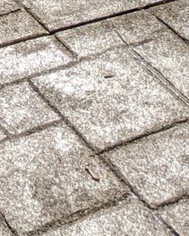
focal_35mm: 161
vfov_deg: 10.1
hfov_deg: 8.6
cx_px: -283
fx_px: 1124
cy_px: -370
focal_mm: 4.38
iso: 59
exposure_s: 1/7812
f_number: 1.73
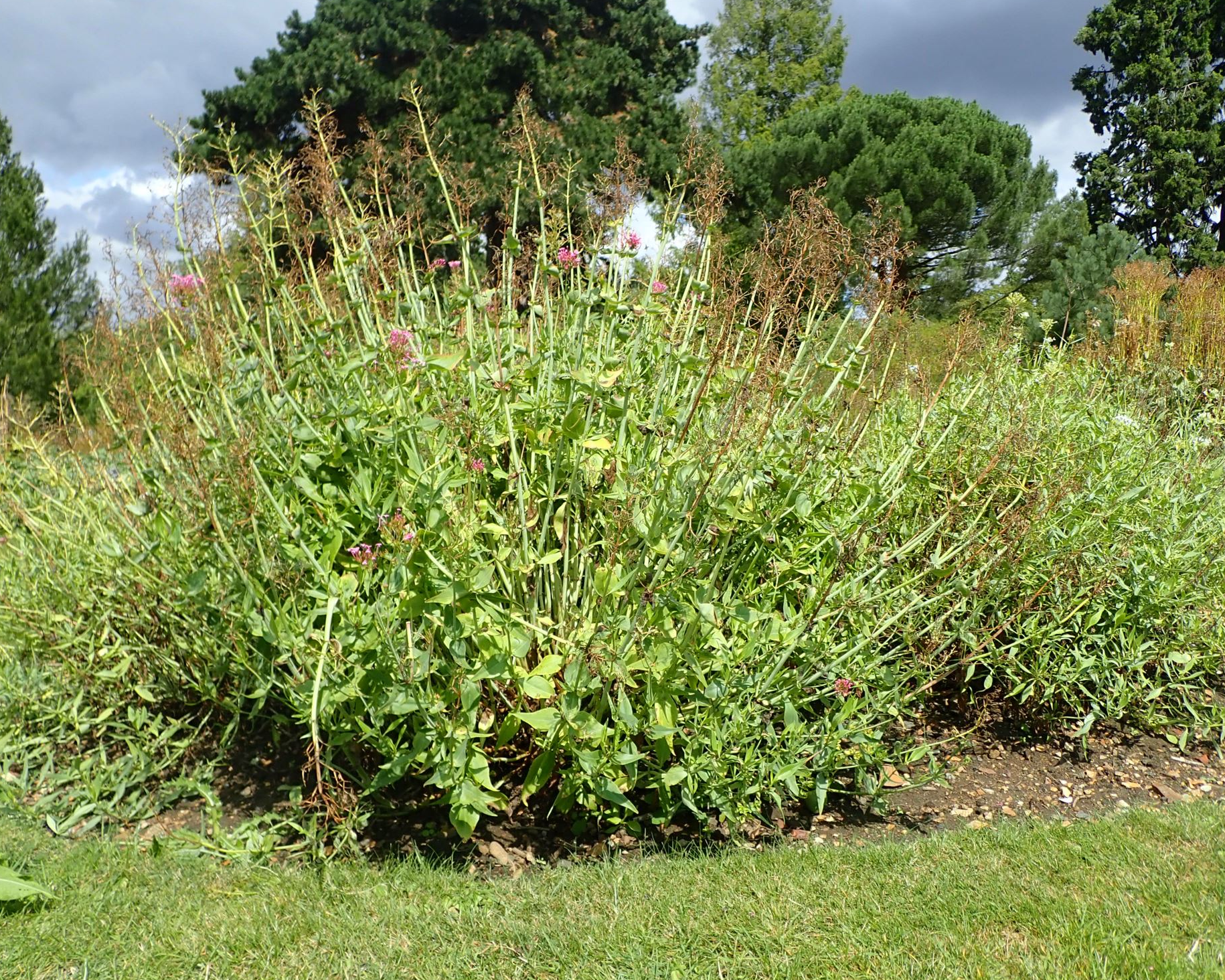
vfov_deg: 45.8
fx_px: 1160
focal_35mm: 32
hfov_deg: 55.7
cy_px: 483
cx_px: 618
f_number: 3.2
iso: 100
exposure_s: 1/1000
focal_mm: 5.5
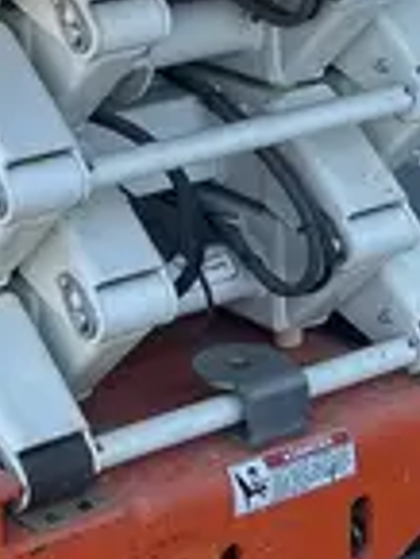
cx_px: 4
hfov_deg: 11.2
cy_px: -218
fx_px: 2116
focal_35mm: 131
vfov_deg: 14.3
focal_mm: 5.7
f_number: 1.5
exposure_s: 1/1183
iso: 50
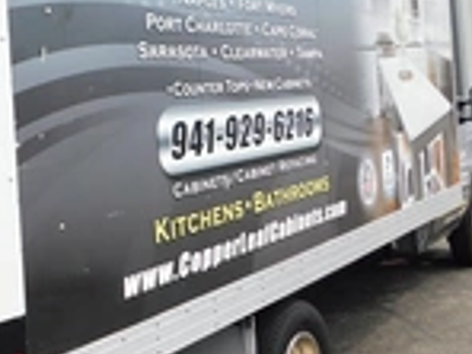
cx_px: 89
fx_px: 845
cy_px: 115
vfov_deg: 23.5
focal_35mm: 62
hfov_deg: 30.4
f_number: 3
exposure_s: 1/640
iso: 125
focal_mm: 4
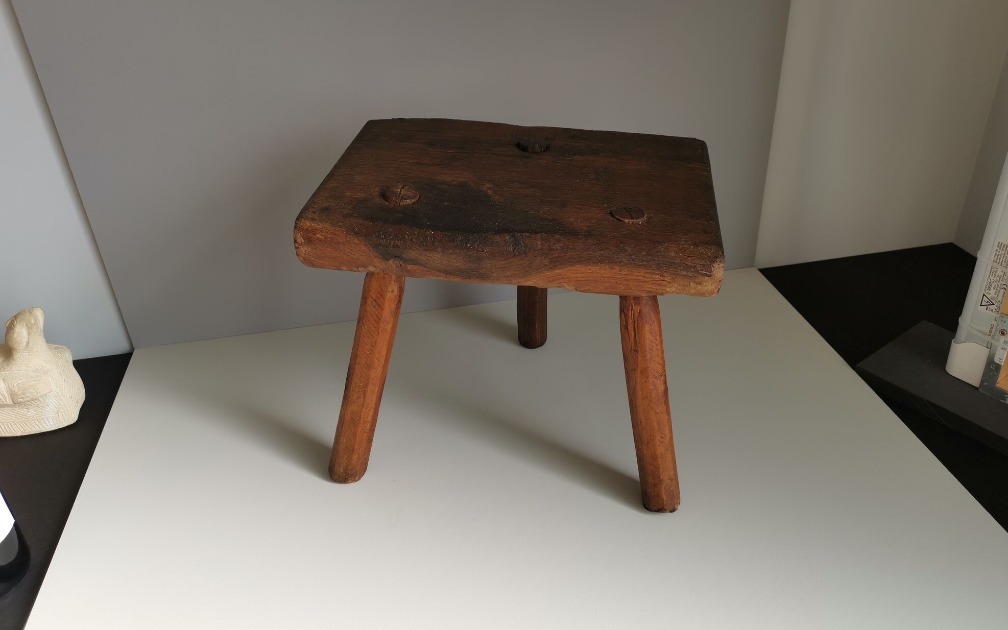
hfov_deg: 64.6
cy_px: 277
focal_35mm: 29
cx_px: 510
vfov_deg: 43.1
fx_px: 797
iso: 50
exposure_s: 1/196
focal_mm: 5.58
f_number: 1.8
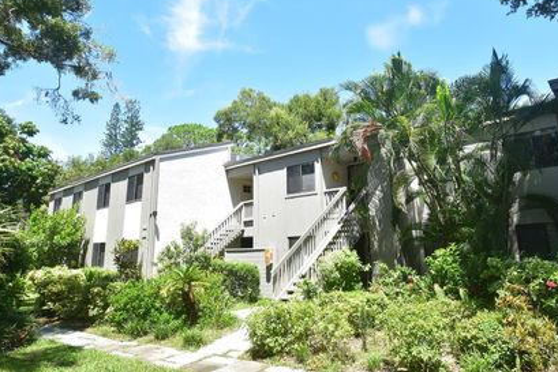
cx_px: 317
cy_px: 153
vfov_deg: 56.9
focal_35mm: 22
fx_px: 341
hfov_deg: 78.2
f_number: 10
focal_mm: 12
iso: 400
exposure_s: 1/250
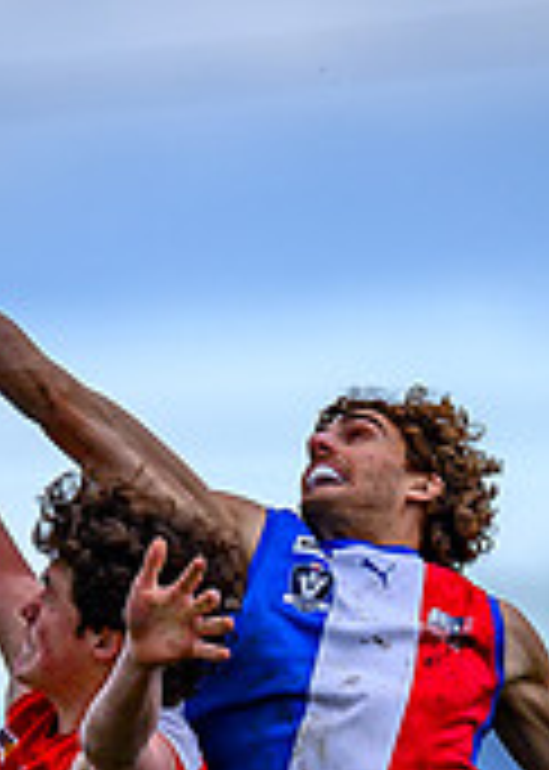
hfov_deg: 0.7
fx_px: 43976
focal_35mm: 2013
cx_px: 119
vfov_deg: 1.0
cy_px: 927
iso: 220
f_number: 4
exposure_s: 1/1600
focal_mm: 500
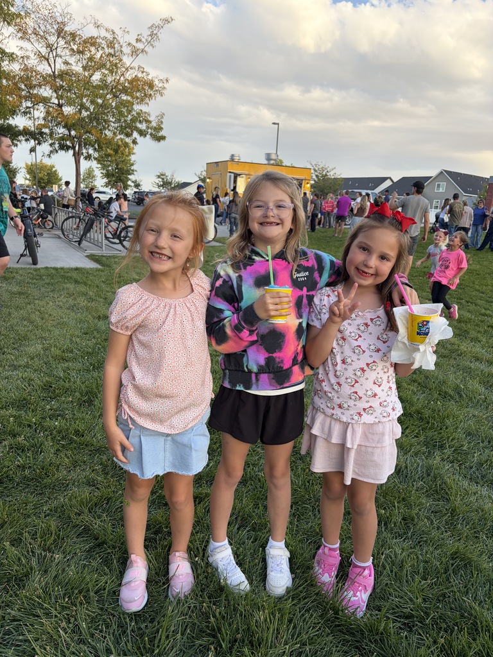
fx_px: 494
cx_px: 246
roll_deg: -3.6
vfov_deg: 67.3
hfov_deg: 53.1
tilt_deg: -14.4
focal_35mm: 26
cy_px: 328
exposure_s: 1/557
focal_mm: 5.96
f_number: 1.6
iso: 64
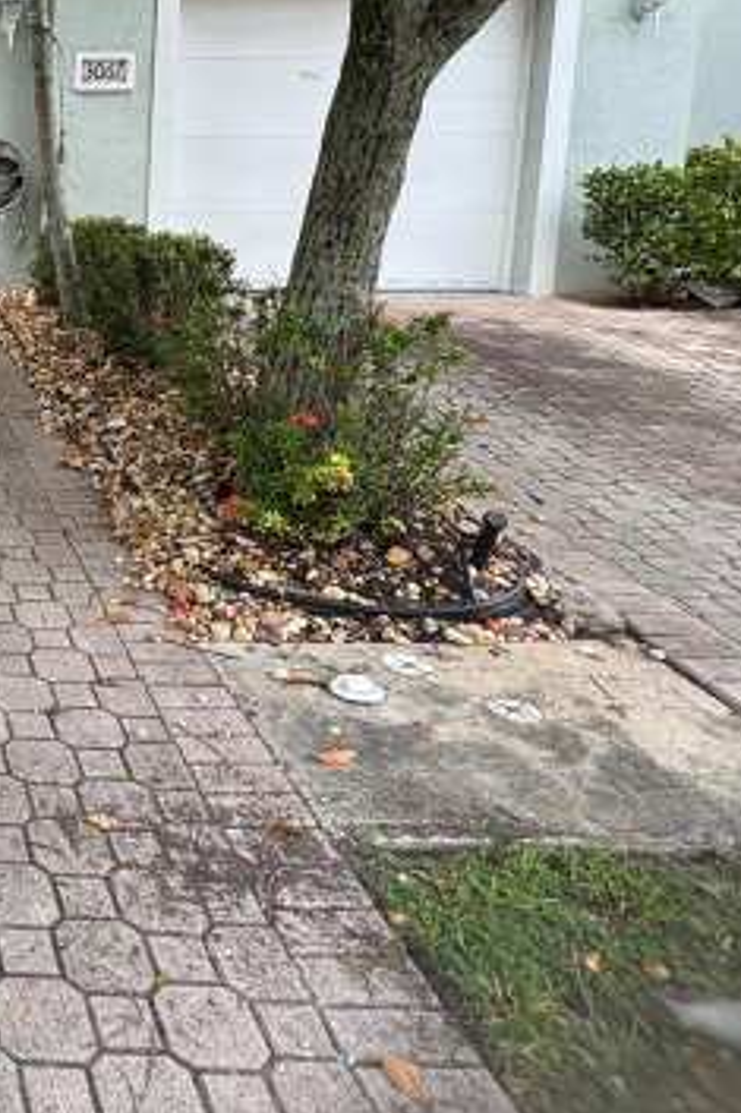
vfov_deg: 55.8
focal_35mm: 33
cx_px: -218
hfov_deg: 31.2
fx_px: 1020
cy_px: 353
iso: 40
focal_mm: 2.22
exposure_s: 1/254
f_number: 2.2
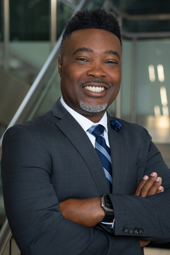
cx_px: 85
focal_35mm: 59
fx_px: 418
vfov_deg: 33.9
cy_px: 128
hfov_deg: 23.0
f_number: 2.8
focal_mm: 59
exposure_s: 1/80
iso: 160
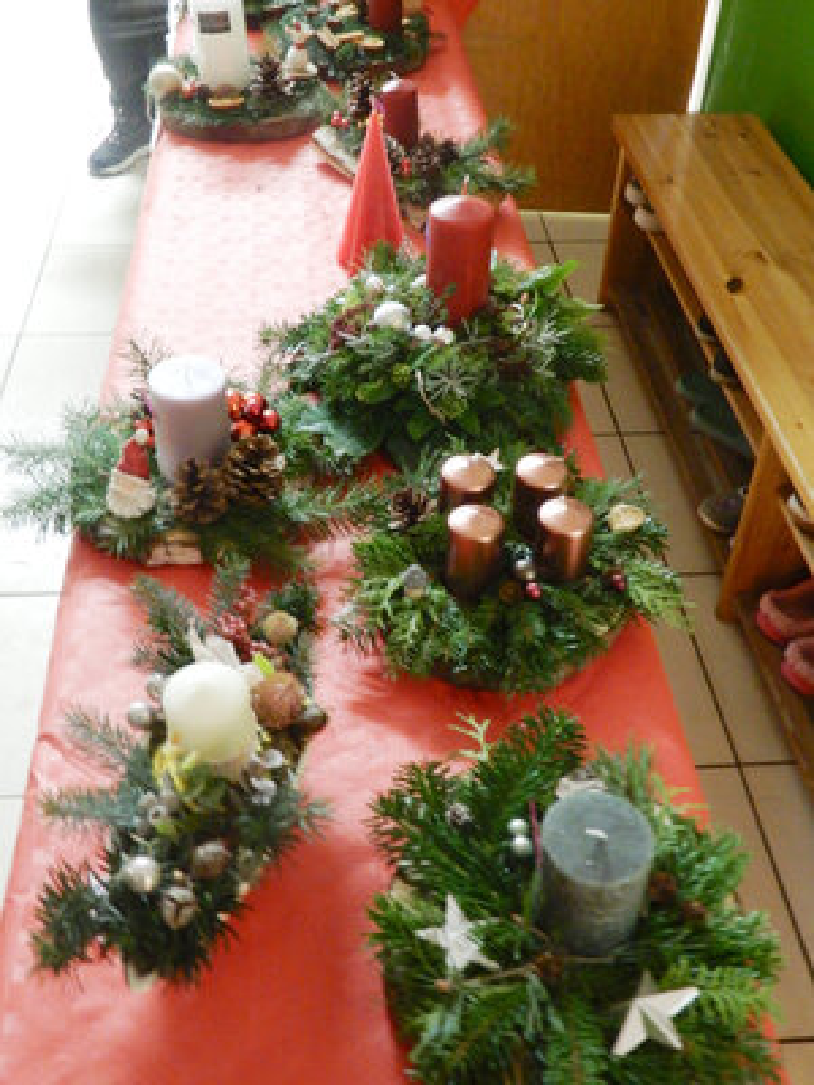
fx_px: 1191
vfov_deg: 49.0
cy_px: 542
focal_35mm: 38
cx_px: 407
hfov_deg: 37.7
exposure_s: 1/3
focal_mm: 6.8
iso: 800
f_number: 4.5
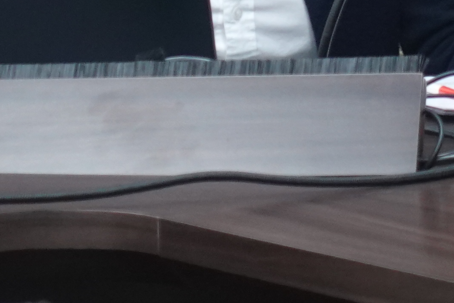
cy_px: -295
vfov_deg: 3.8
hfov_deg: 5.7
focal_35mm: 359
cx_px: 328
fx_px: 4526
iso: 640
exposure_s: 1/80
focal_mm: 25.7
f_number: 2.8
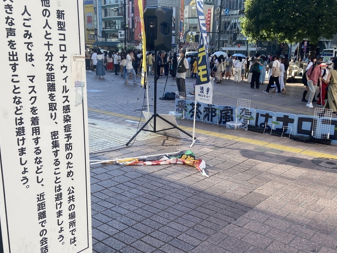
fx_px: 341
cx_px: 174
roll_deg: -2.7
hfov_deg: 52.6
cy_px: 143
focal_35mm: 35
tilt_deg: -15.1
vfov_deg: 40.6
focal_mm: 4.25
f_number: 1.8
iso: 32
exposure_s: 1/890
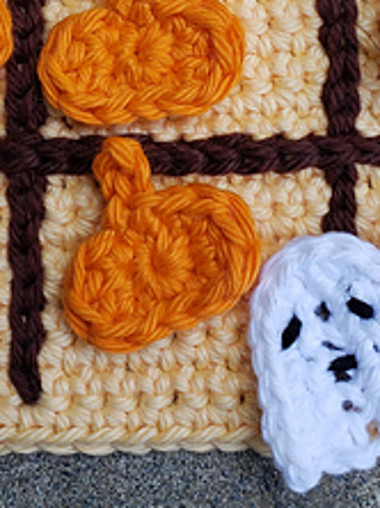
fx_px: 1100
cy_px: 46
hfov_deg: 19.6
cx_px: 181
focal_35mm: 75
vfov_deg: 25.2
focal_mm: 4.3
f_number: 2.4
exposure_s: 1/120
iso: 100
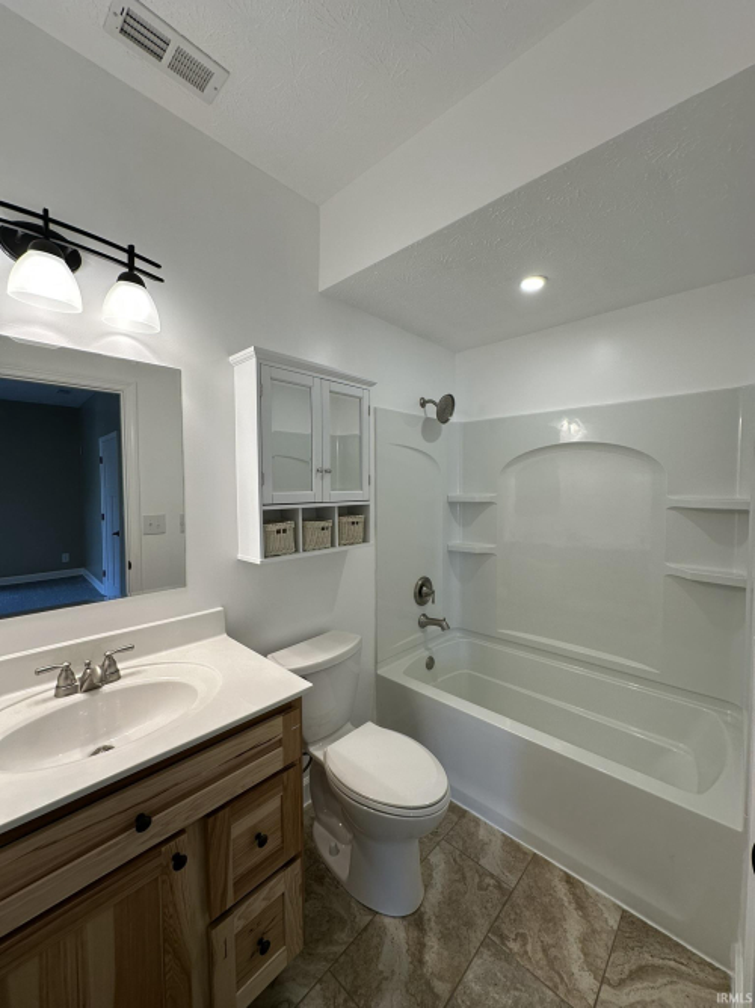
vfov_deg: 102.1
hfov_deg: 85.7
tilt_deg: -1.6
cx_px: 378
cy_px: 504
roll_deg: -0.3
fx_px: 407
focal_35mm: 14
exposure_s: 1/120
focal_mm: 2.22
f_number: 2.2
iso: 64
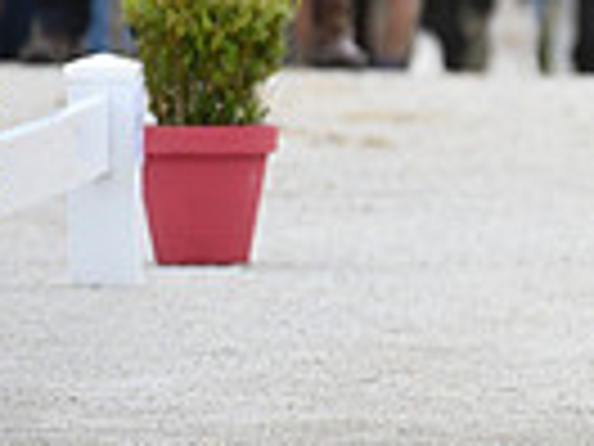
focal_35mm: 1695
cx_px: 1282
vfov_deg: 0.9
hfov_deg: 1.2
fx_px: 29086
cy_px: -237
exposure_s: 1/1600
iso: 720
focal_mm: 400
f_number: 5.6
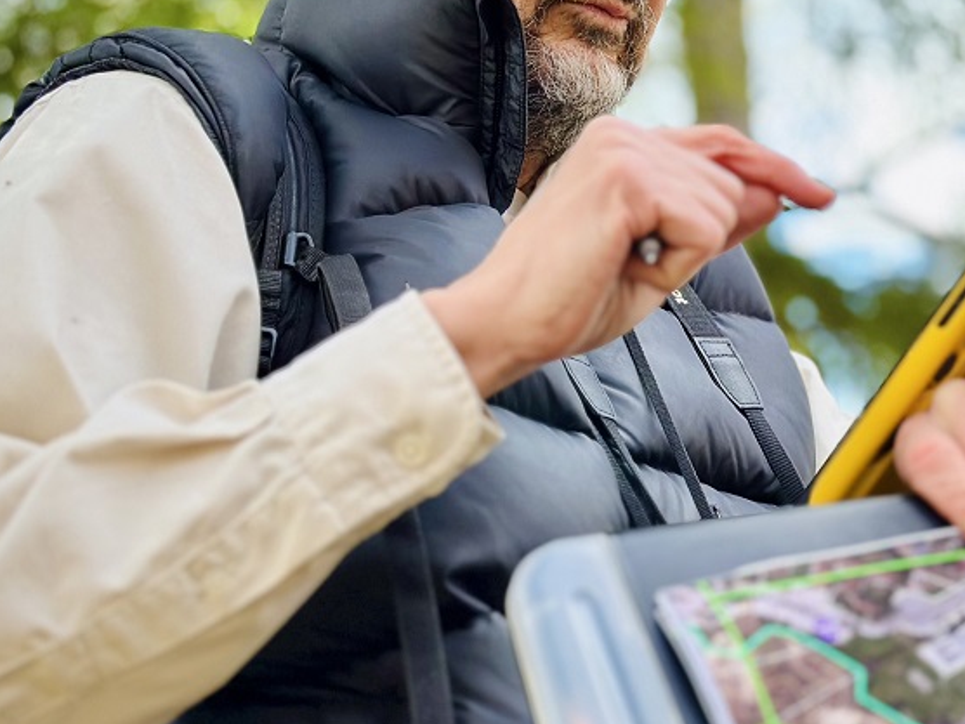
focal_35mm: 92
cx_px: 724
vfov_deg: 16.0
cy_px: 286
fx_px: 2565
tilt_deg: +27.5
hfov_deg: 21.1
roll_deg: +16.3
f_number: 1.78
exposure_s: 1/729
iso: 80
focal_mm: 6.86
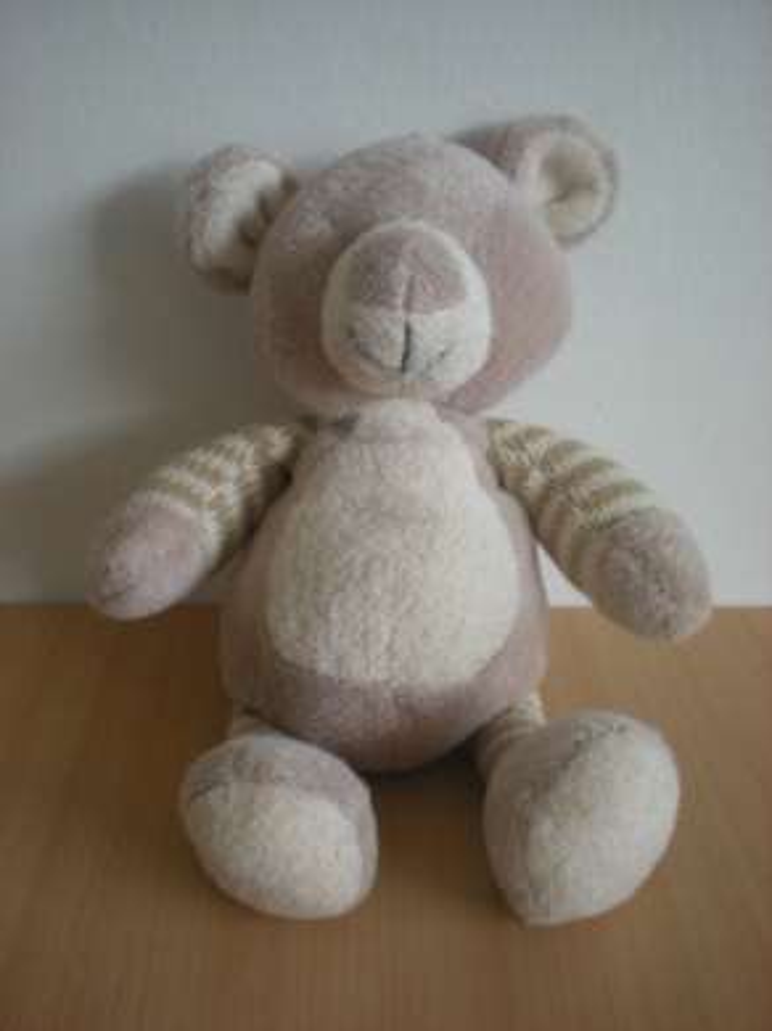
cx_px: 386
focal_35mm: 38
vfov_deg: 49.0
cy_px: 516
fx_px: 1131
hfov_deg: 37.7
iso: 200
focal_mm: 6.3
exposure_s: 1/20.6
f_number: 3.1
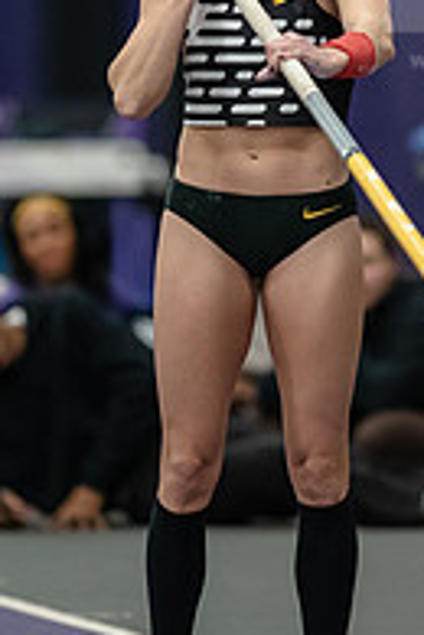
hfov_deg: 2.0
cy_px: 94
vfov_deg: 3.0
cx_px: 333
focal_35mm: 691
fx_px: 12207
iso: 5000
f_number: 2.8
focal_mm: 300
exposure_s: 1/400
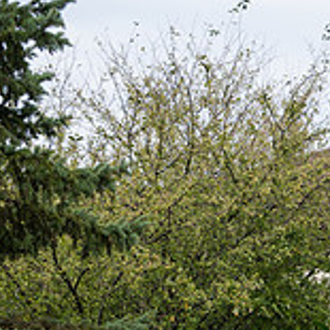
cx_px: 558
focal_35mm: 175
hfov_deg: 9.6
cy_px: 391
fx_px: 1887
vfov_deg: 9.9
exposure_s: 1/320
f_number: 5
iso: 80
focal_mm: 55
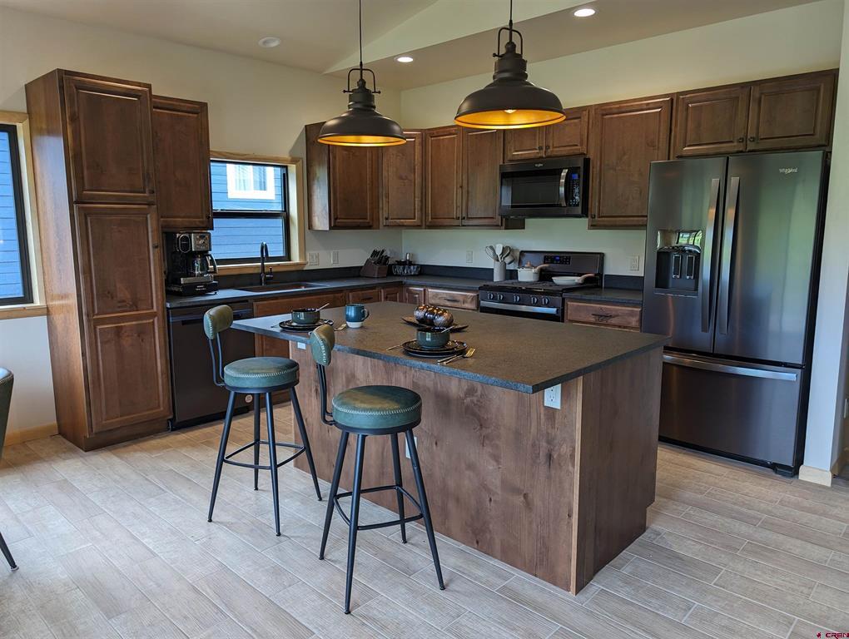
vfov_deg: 56.9
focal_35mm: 24
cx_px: 424
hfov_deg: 71.5
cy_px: 320
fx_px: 589
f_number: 1.68
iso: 28
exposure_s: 1/40
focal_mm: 6.9
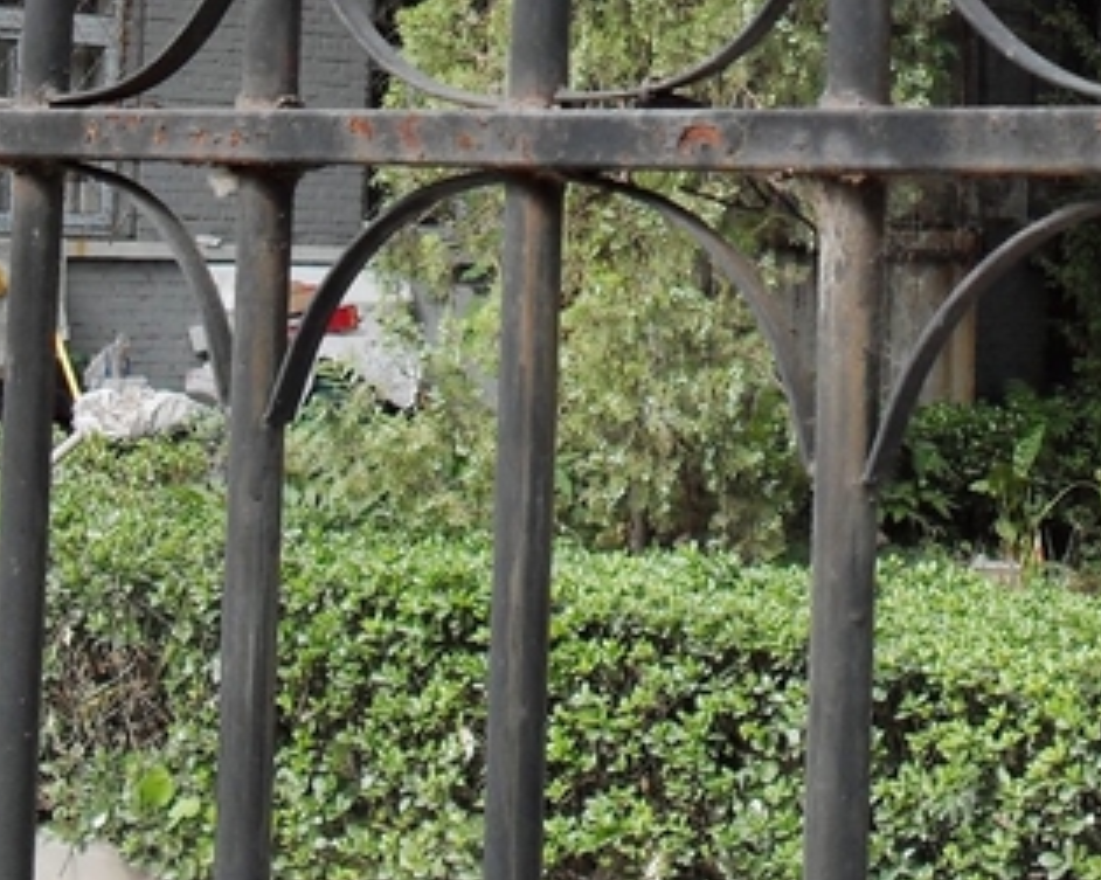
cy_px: -88
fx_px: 2834
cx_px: 1031
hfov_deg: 21.4
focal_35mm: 87
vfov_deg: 17.1
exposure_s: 1/250
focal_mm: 6.3
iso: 100
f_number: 3.2
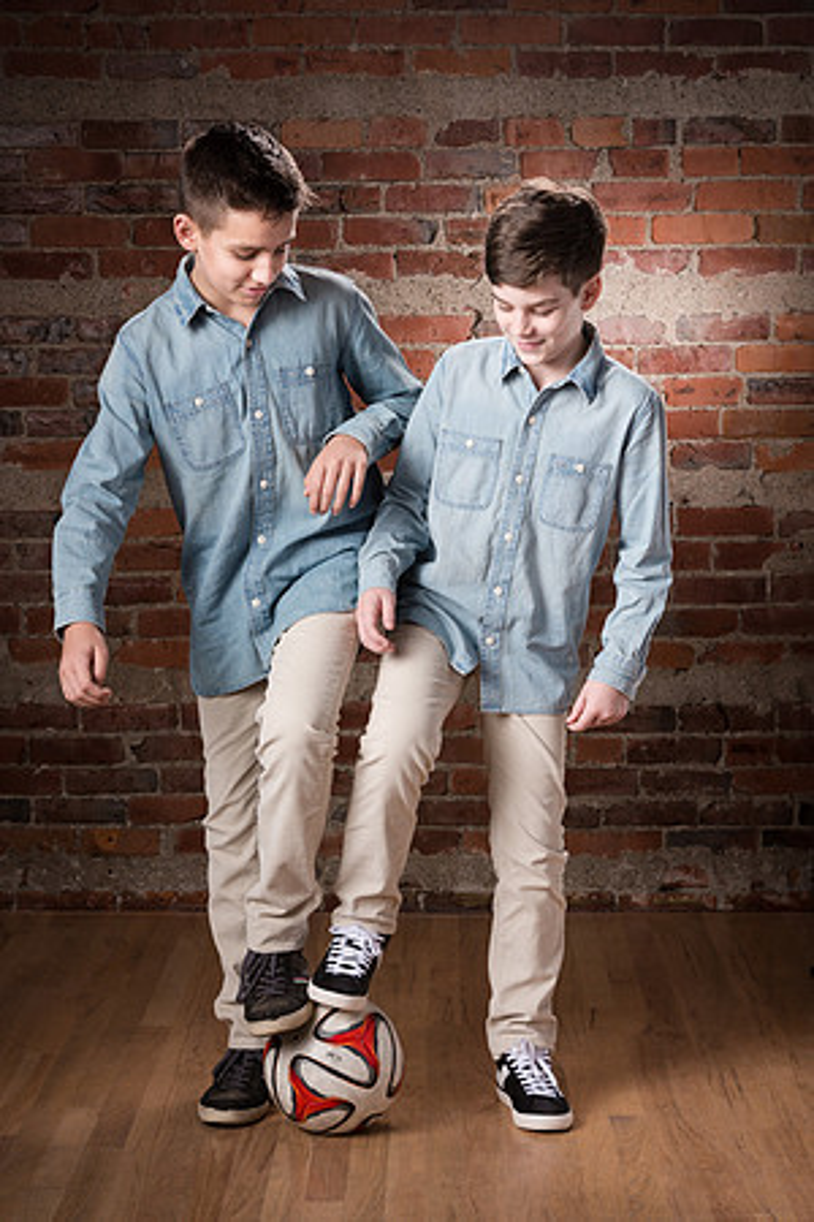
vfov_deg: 23.6
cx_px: 407
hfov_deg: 15.9
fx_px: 2917
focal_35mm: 86
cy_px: 611
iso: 100
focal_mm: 86
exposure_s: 1/160
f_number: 9
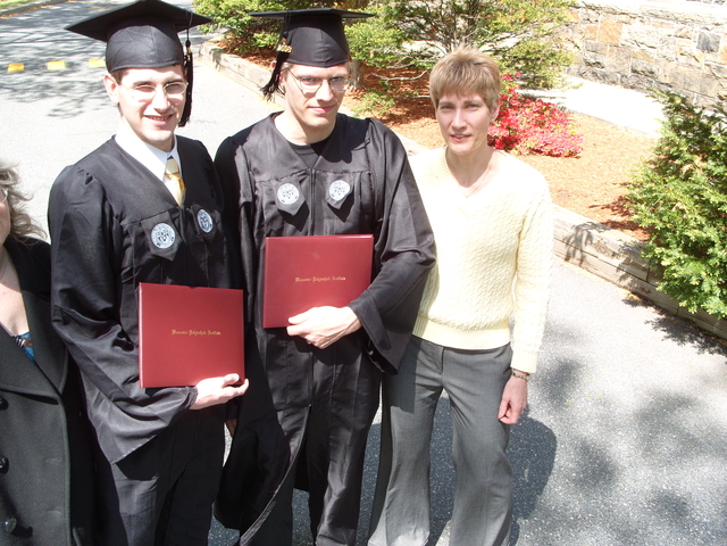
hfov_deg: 52.6
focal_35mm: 35
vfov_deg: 40.7
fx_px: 735
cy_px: 273
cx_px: 364
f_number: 4.4
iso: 80
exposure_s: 1/180
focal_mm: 7.8
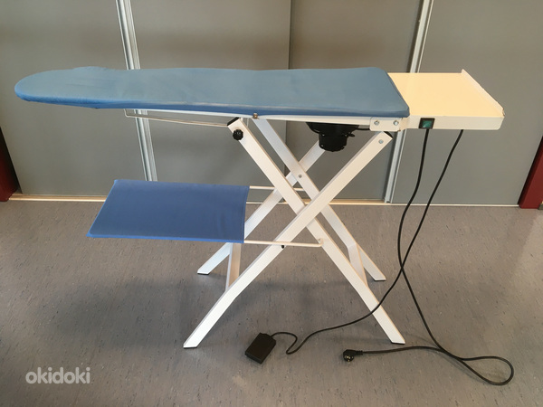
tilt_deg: -34.8
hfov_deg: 61.7
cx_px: 272
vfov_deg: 48.2
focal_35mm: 29
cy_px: 204
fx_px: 455
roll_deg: -0.6
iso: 80
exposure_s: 1/33
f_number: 2.2
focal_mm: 4.15
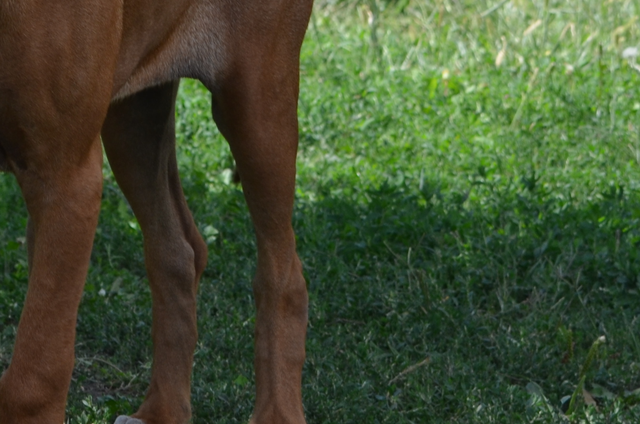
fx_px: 4444
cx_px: 168
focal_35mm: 251
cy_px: -41
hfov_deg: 8.2
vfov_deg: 5.4
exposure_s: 1/250
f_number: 8
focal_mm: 55
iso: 200
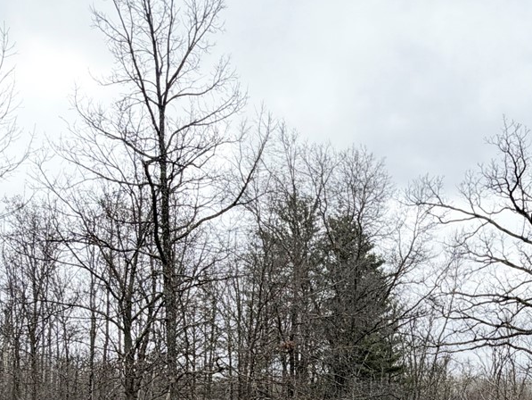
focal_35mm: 48
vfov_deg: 27.7
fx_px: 738
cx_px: 381
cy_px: 440
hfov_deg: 38.9
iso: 40
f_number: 2.2
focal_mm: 2.22
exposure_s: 1/694
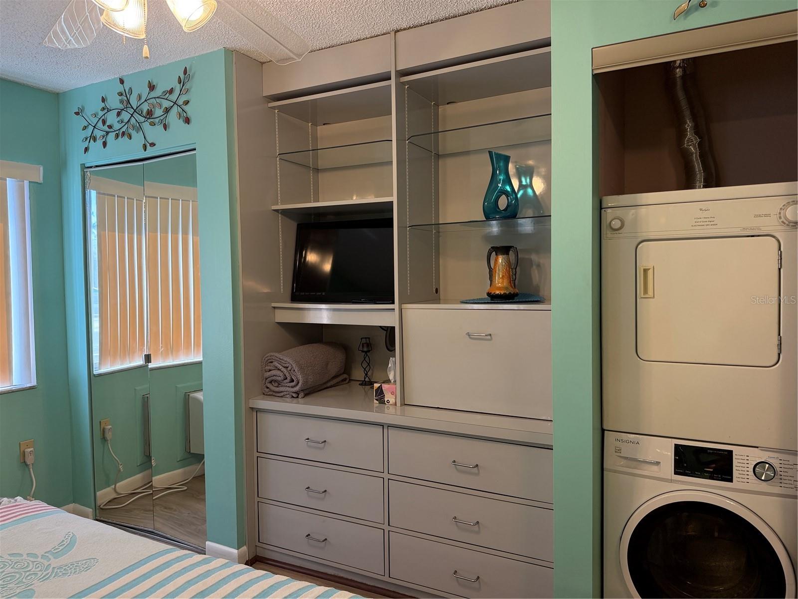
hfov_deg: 71.6
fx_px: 553
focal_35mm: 24
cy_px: 300
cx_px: 399
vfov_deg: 56.8
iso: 160
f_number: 1.78
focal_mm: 6.76
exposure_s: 1/120
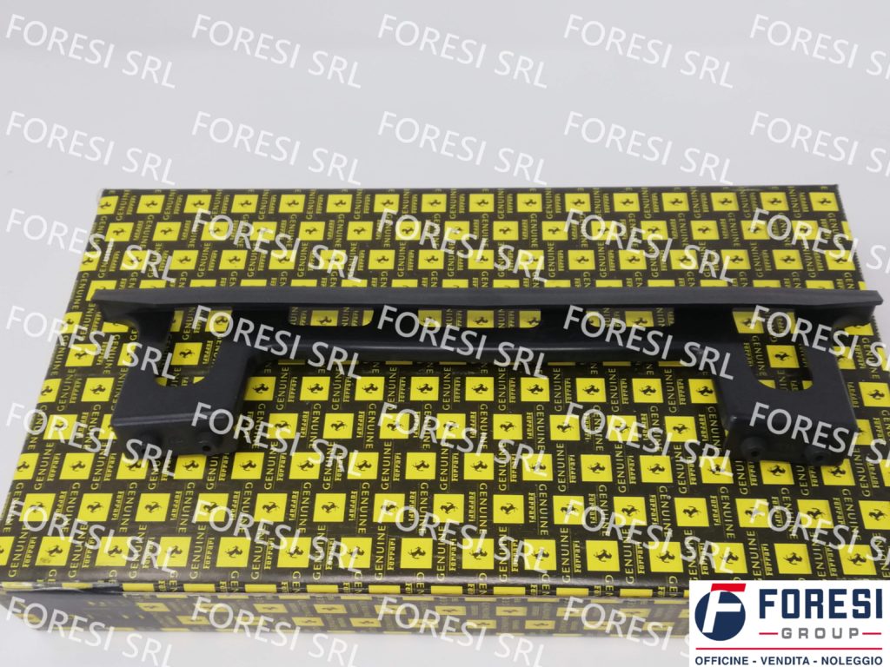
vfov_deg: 38.7
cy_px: 334
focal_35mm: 37
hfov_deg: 50.1
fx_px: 951
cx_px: 445
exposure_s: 1/100
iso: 64
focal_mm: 3.81
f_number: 2.2
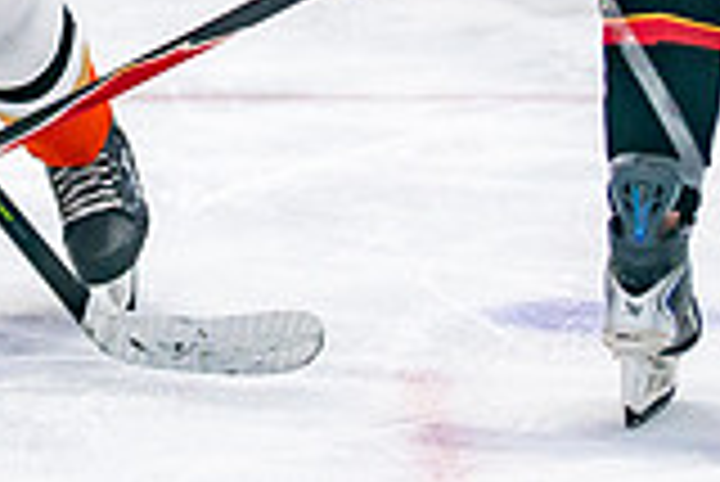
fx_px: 9929
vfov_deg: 2.8
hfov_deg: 4.1
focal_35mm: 496
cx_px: -111
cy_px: -232
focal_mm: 85
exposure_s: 1/640
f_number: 2.8
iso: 800
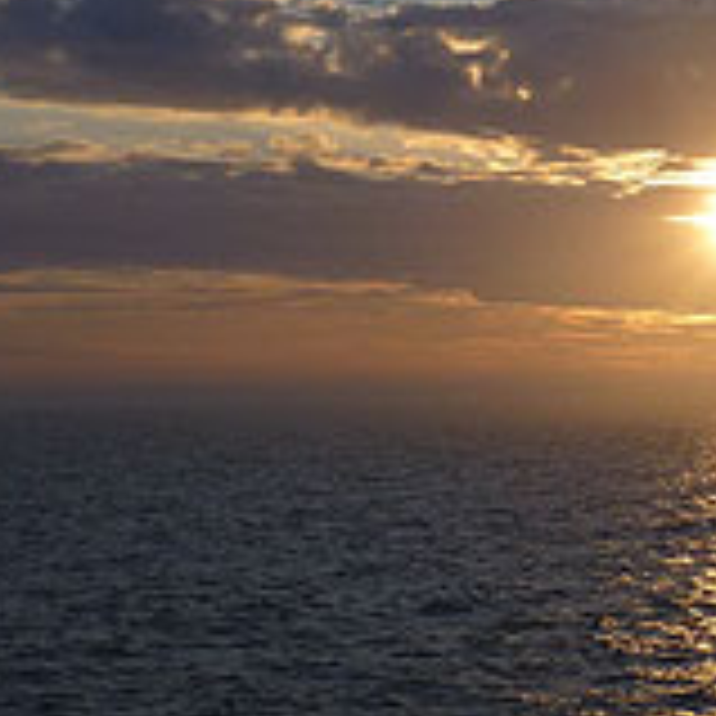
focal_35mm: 128
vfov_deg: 13.6
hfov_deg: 13.4
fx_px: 2995
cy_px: 221
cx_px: 734
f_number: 4.4
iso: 80
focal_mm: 9.1
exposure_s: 1/640
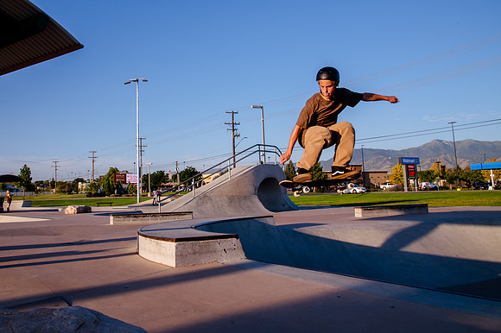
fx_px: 475
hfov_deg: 55.0
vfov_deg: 38.4
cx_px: 188
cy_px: 125
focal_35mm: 34
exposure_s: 1/400
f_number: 14
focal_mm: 27
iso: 1000
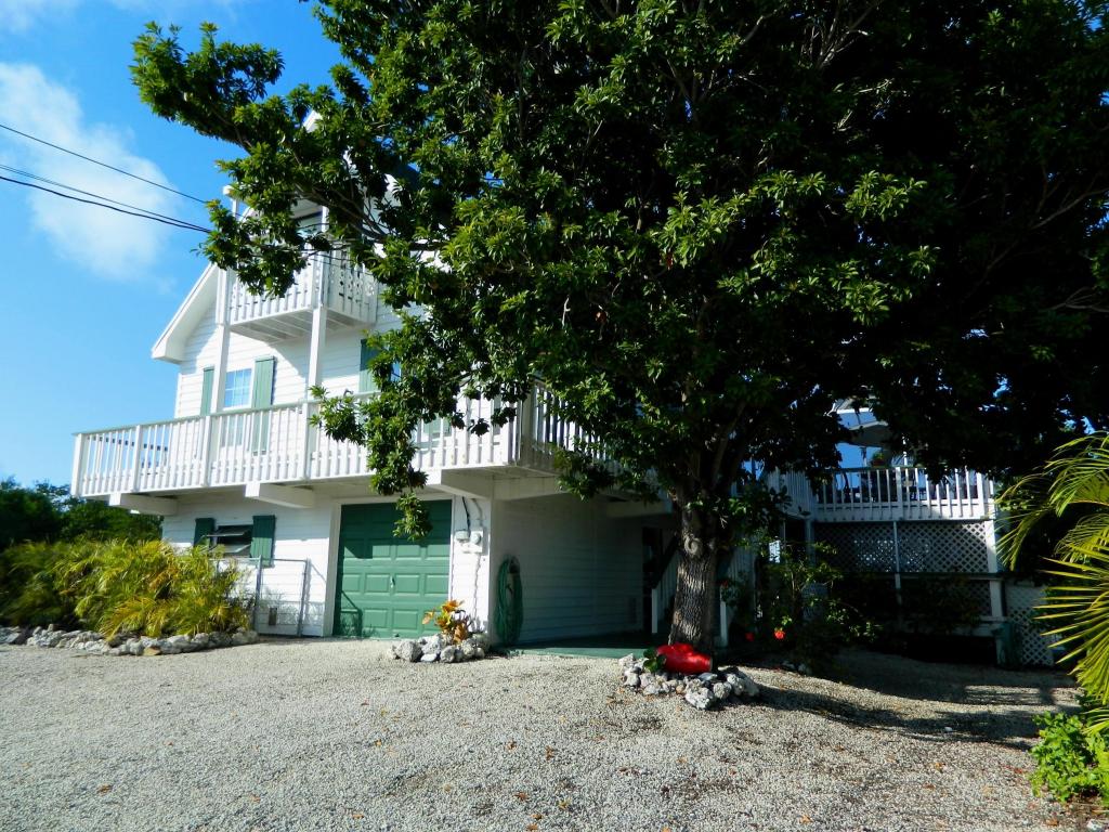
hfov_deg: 69.4
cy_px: 416
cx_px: 554
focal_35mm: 25
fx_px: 801
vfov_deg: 54.9
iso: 80
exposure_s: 1/125
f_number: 8.7
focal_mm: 4.5
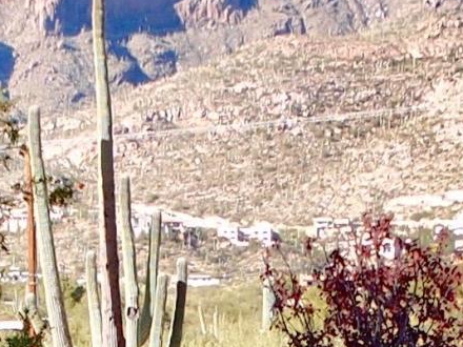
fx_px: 2555
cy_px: 447
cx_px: 185
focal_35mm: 191
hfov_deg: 10.4
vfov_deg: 7.7
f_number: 2.5
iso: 100
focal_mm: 6
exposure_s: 1/640
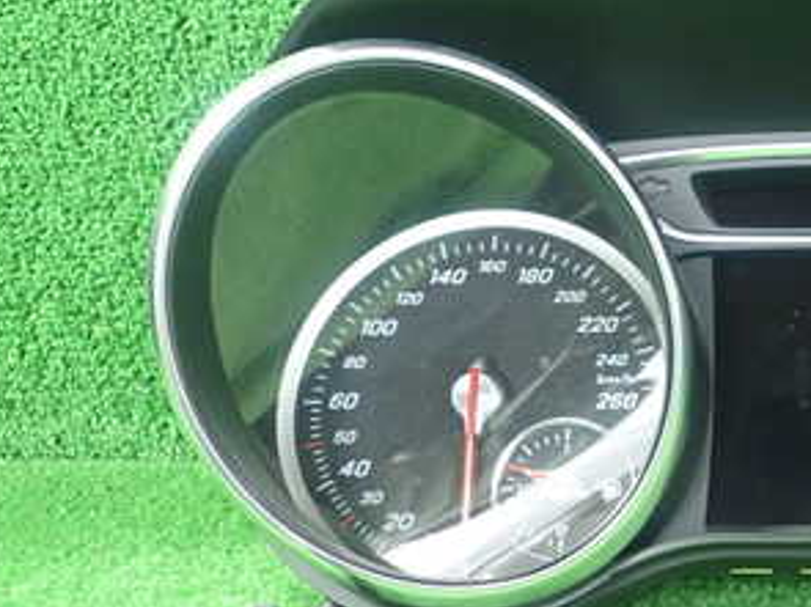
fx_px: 1429
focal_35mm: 61
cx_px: 784
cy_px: 305
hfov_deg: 29.8
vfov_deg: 24.0
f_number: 2.3
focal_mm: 5.5
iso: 800
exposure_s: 1/50
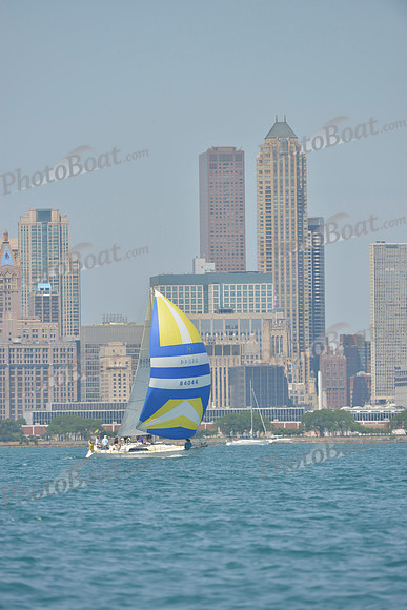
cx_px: 204
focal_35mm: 240
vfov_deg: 8.6
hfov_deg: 5.7
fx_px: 4067
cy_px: 305
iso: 280
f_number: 7.1
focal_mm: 240
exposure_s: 1/1250
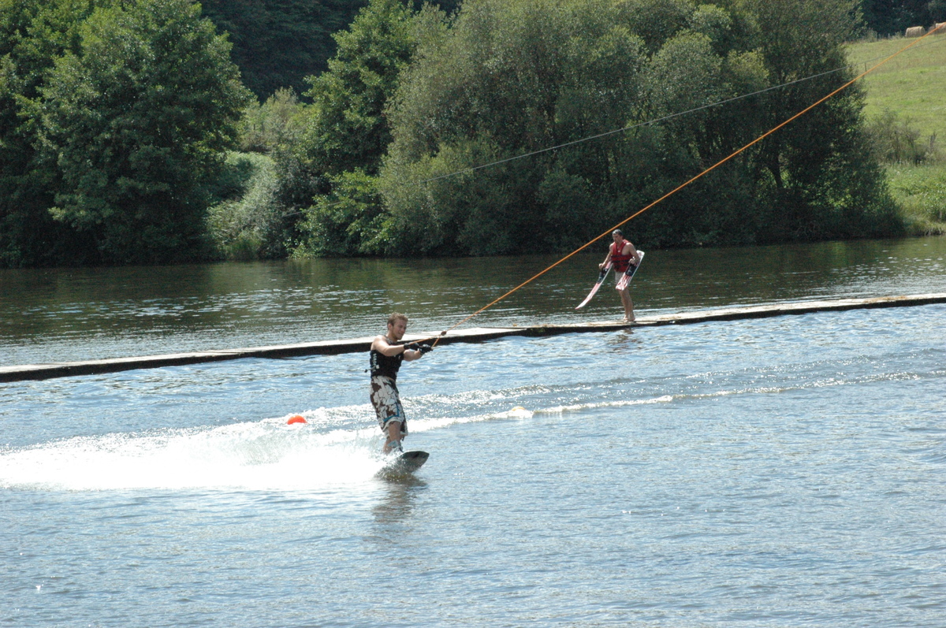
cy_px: 314
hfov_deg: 11.0
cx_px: 473
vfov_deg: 7.3
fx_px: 4921
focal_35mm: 188
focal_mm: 125
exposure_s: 1/500
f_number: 16
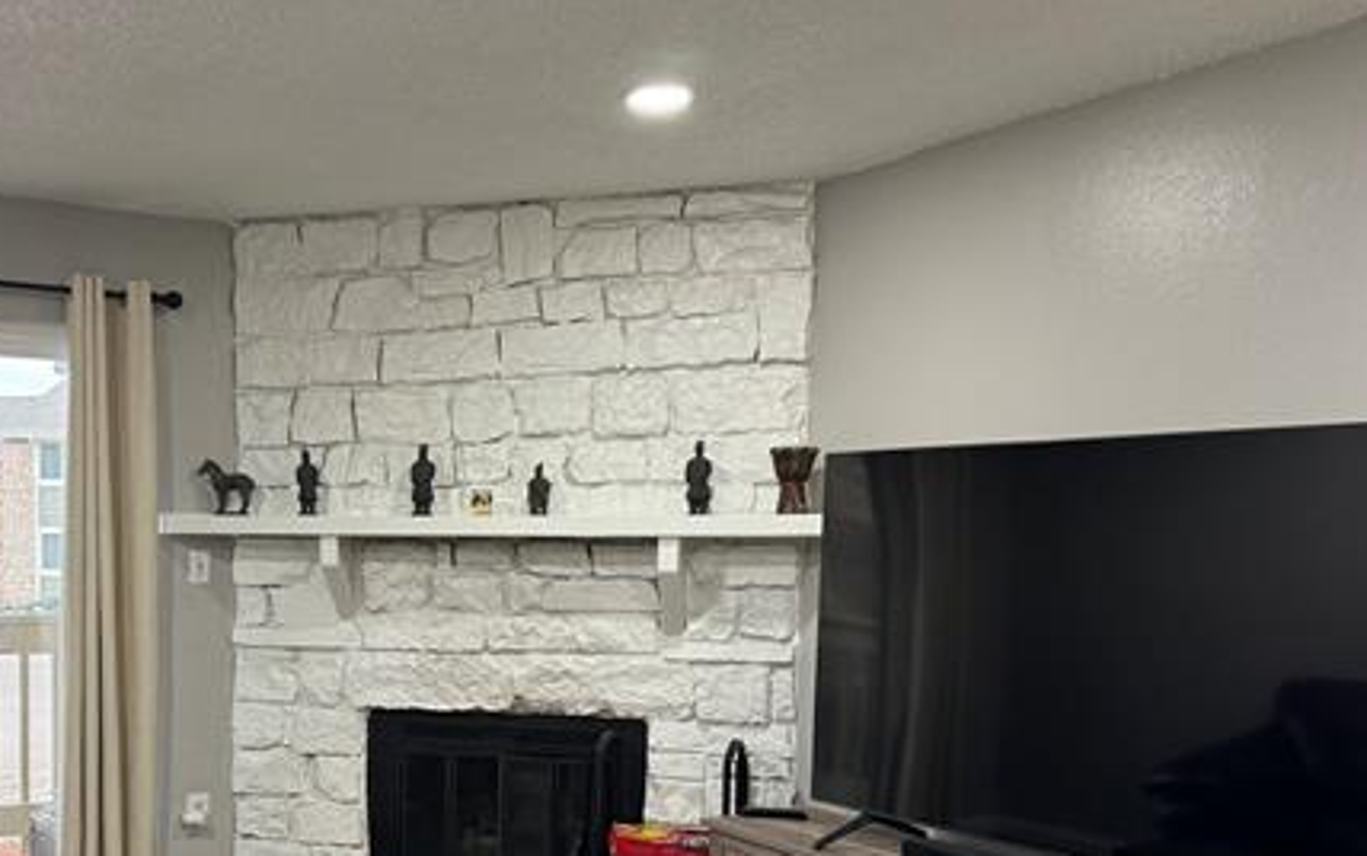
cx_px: 386
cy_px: 636
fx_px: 1416
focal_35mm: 38
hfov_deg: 50.0
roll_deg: -1.0
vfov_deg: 33.0
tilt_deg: -4.4
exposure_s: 1/60
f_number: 1.78
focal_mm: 6.76
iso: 250
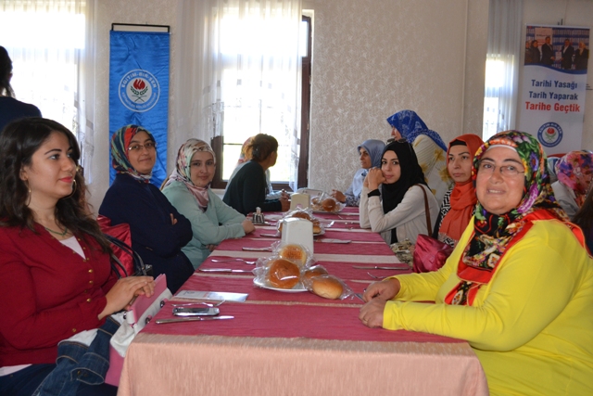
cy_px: 198
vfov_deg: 34.2
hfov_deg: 49.5
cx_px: 296
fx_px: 643
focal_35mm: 39
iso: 1100
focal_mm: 26
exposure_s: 1/60
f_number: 4.2
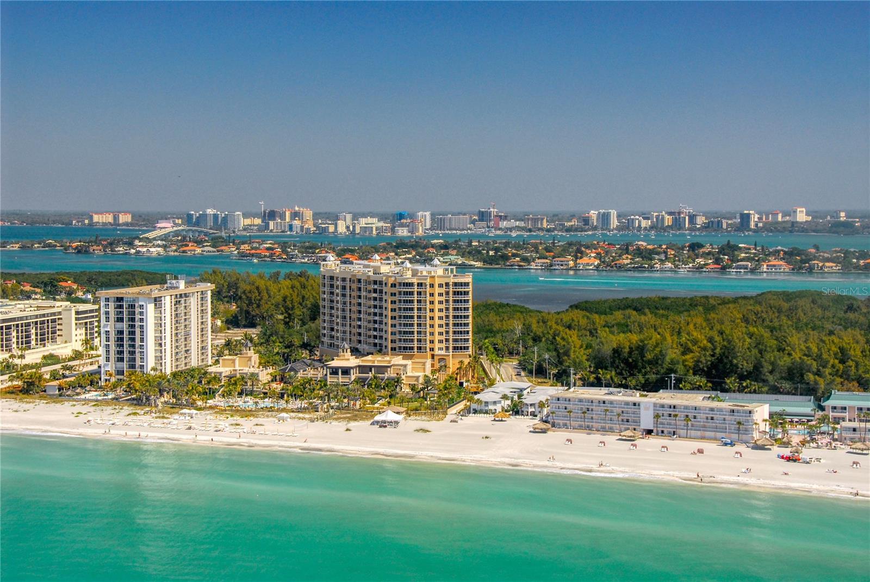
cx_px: 435
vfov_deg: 20.7
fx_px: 1596
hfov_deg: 30.5
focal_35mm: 66
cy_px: 291
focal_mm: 44
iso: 200
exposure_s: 1/250
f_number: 8
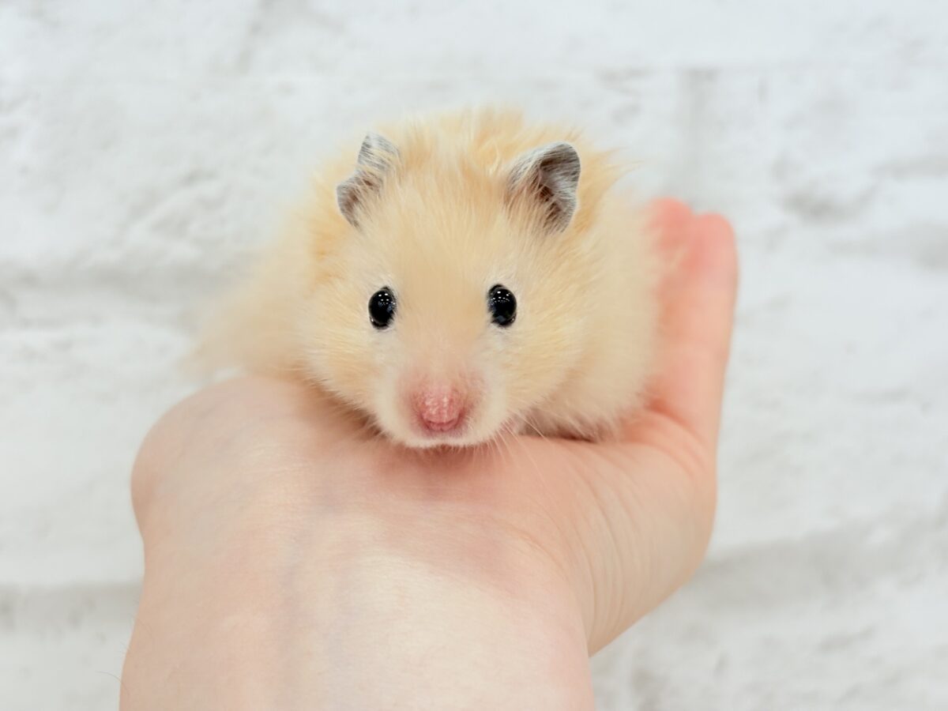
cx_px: 474
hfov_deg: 36.8
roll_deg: +2.8
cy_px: 356
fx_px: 1424
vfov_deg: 28.0
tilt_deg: -1.8
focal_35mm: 52
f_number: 1.6
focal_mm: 5.96
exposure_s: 1/50
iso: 32
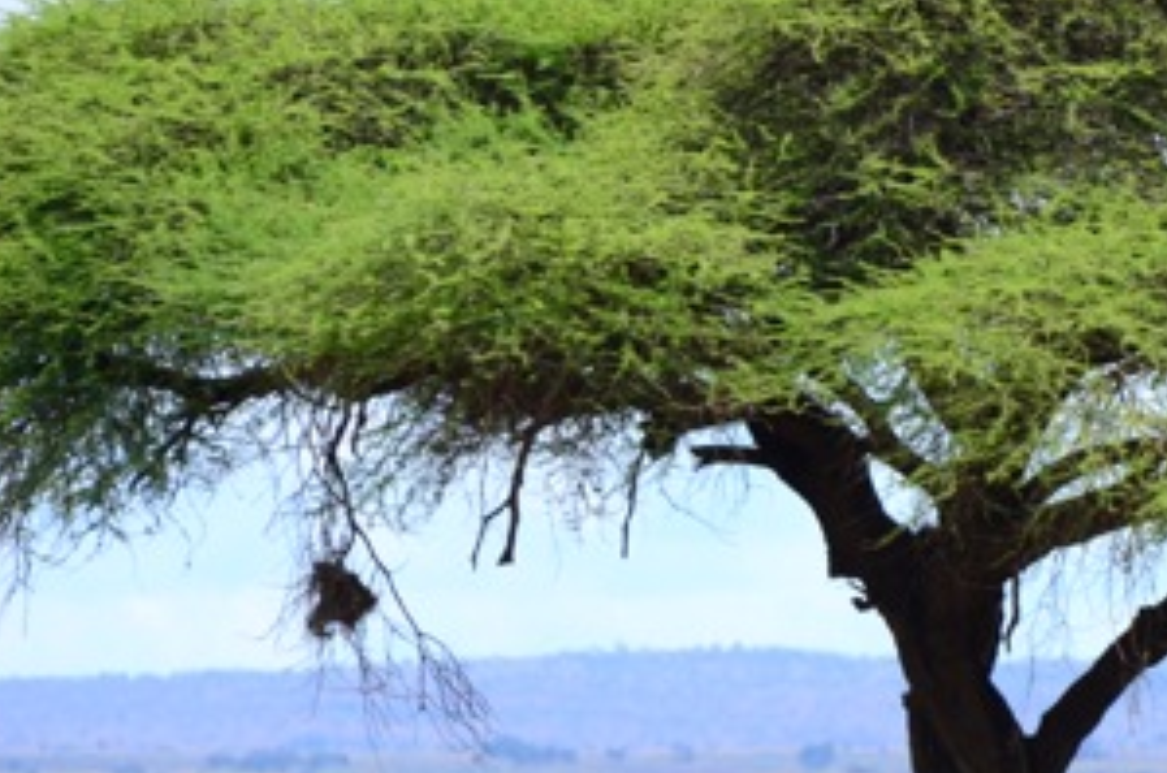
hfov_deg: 2.1
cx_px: 1190
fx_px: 31183
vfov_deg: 1.4
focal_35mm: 964
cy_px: 449
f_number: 7.1
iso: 500
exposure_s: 1/1600
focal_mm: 300
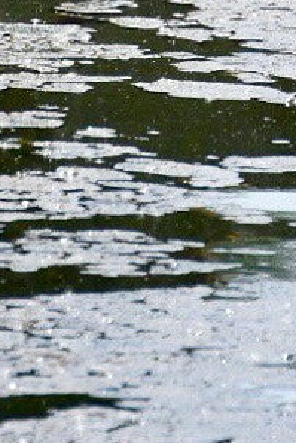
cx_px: 240
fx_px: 29785
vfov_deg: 0.9
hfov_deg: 0.6
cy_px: -400
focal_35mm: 2418
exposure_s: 1/160
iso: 100
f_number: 9
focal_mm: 300
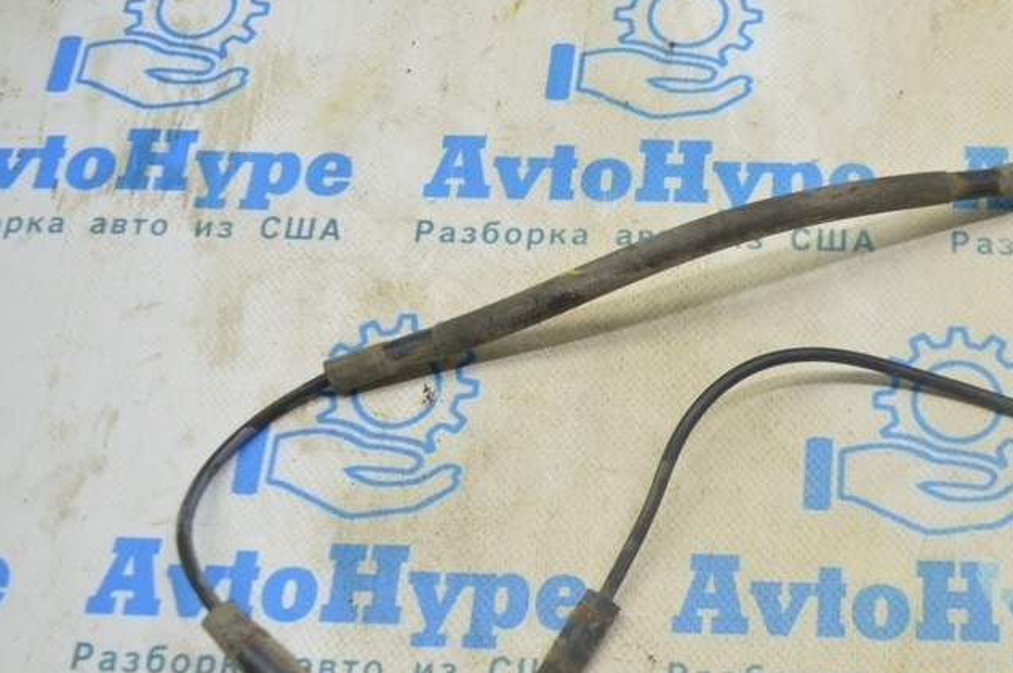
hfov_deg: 34.8
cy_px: 413
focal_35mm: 56
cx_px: 792
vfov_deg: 24.2
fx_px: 1569
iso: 400
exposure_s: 1/40
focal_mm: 23
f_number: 3.8
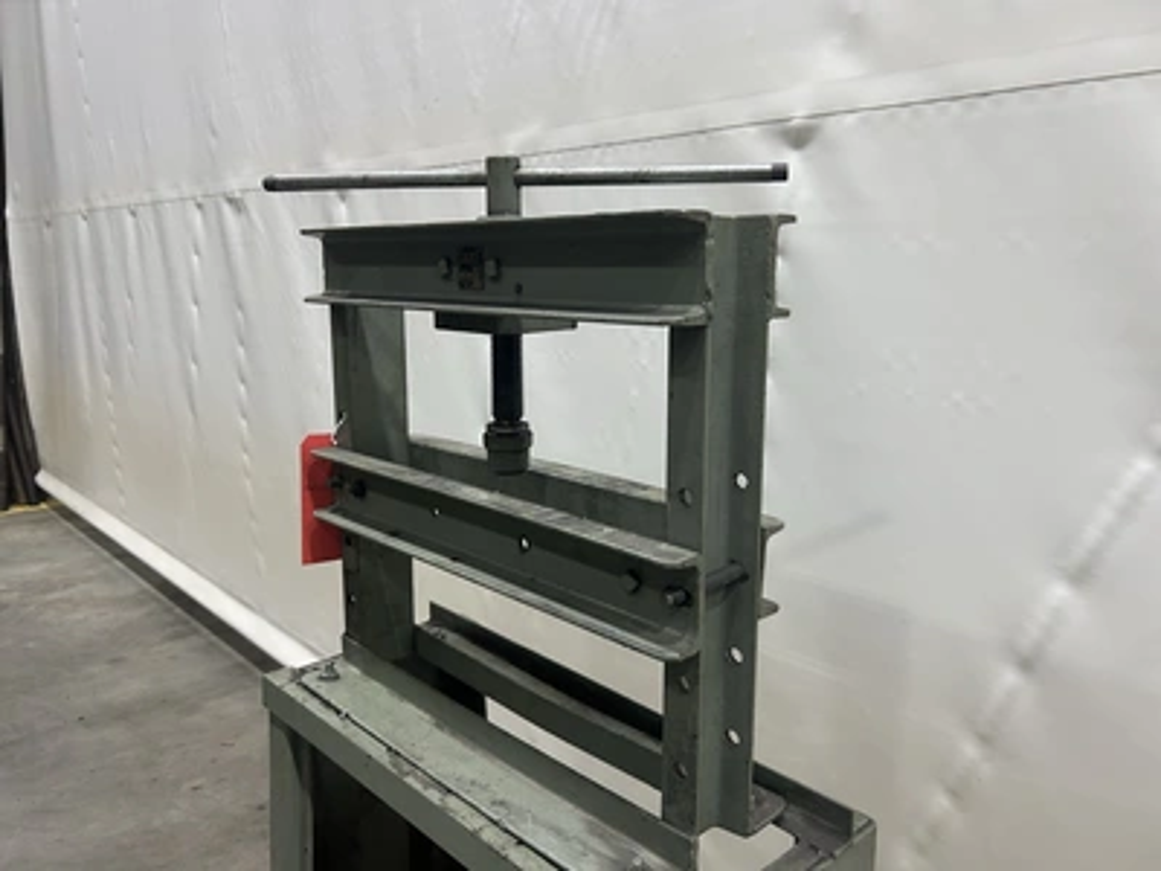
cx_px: 580
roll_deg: -0.1
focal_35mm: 26
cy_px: 436
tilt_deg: -9.1
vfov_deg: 53.1
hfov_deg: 67.3
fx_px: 872
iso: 200
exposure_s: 1/60
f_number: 1.5
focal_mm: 5.7
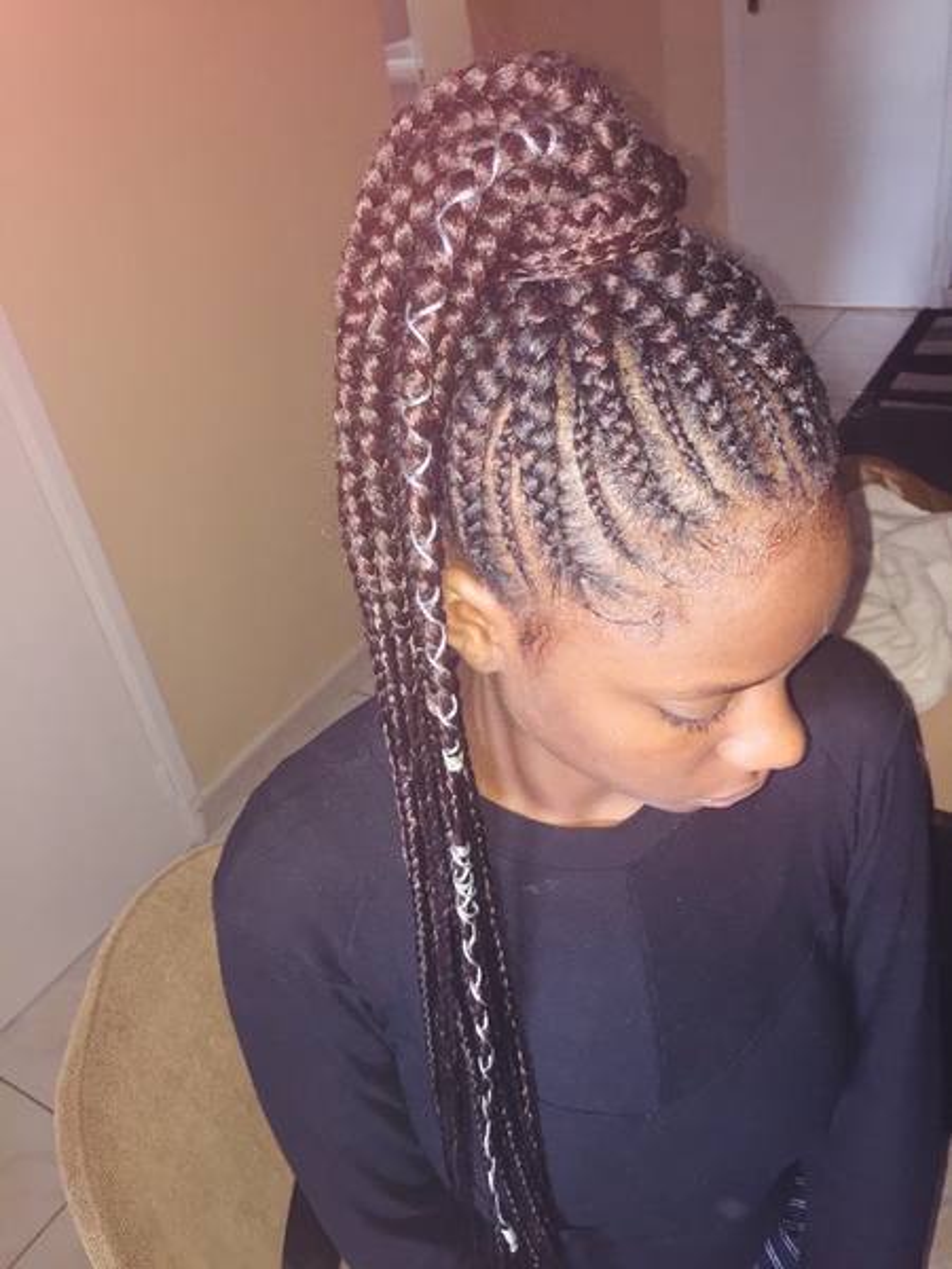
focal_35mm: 29
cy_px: 634
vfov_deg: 61.7
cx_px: 476
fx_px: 1063
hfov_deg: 48.2
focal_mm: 4.15
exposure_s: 1/17
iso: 125
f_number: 2.2
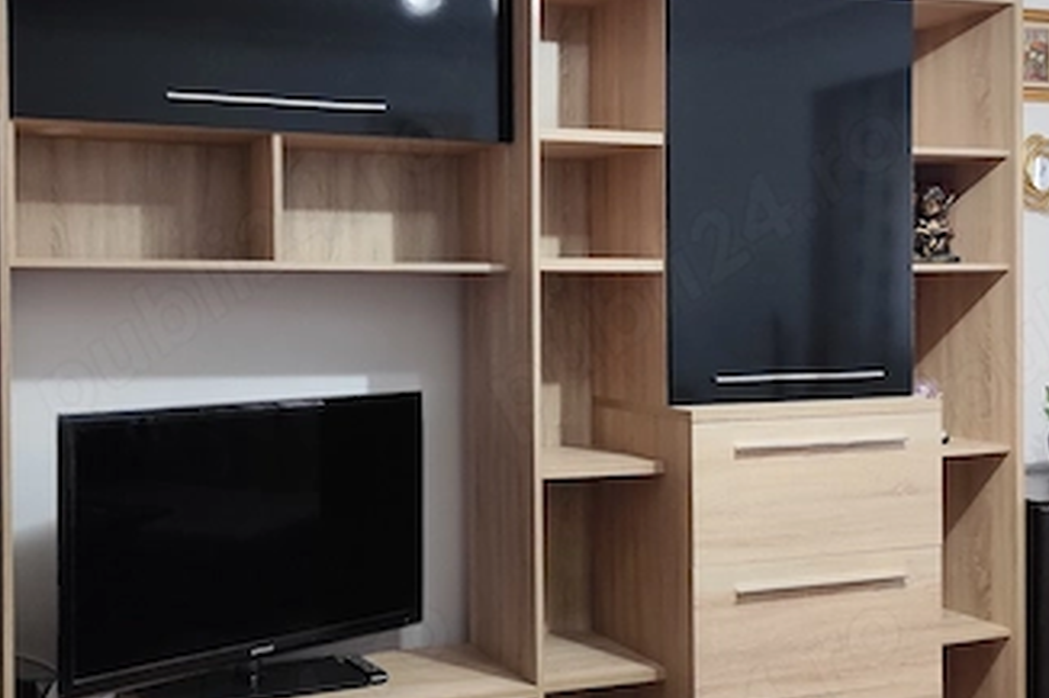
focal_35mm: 44
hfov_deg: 44.4
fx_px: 1281
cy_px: 302
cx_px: 467
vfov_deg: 30.4
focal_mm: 6.14
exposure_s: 1/33.3
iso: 320
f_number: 1.65
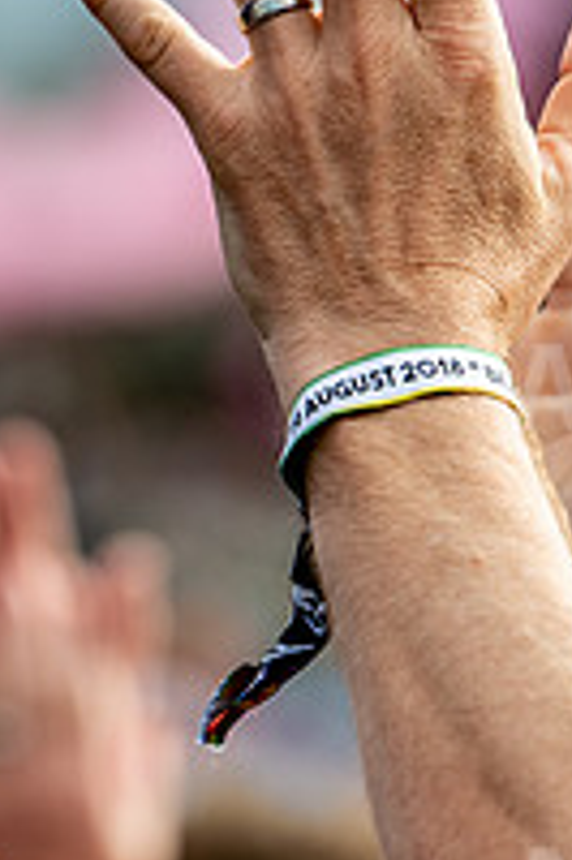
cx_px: 382
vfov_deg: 2.9
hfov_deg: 1.9
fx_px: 16997
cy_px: 730
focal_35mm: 712
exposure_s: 1/500
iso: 110
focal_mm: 200
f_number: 4
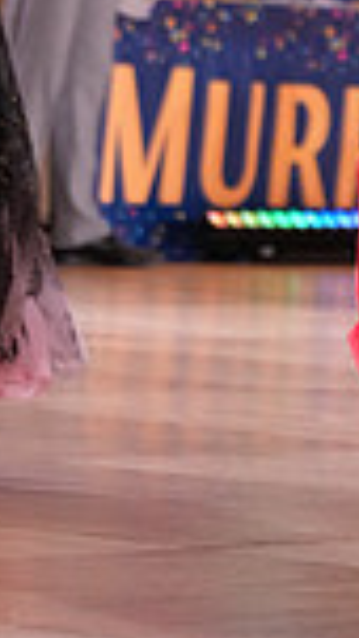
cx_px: 750
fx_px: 7138
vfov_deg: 5.1
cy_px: -270
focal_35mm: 422
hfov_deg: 2.9
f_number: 4
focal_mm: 105
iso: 2500
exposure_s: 1/400
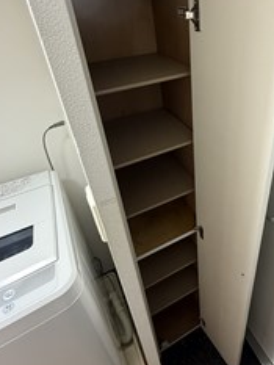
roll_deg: +2.3
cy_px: 144
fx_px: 253
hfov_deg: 55.2
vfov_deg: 70.7
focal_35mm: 24
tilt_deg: -32.0
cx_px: 191
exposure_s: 1/50
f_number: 2.2
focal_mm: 2.22
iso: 500
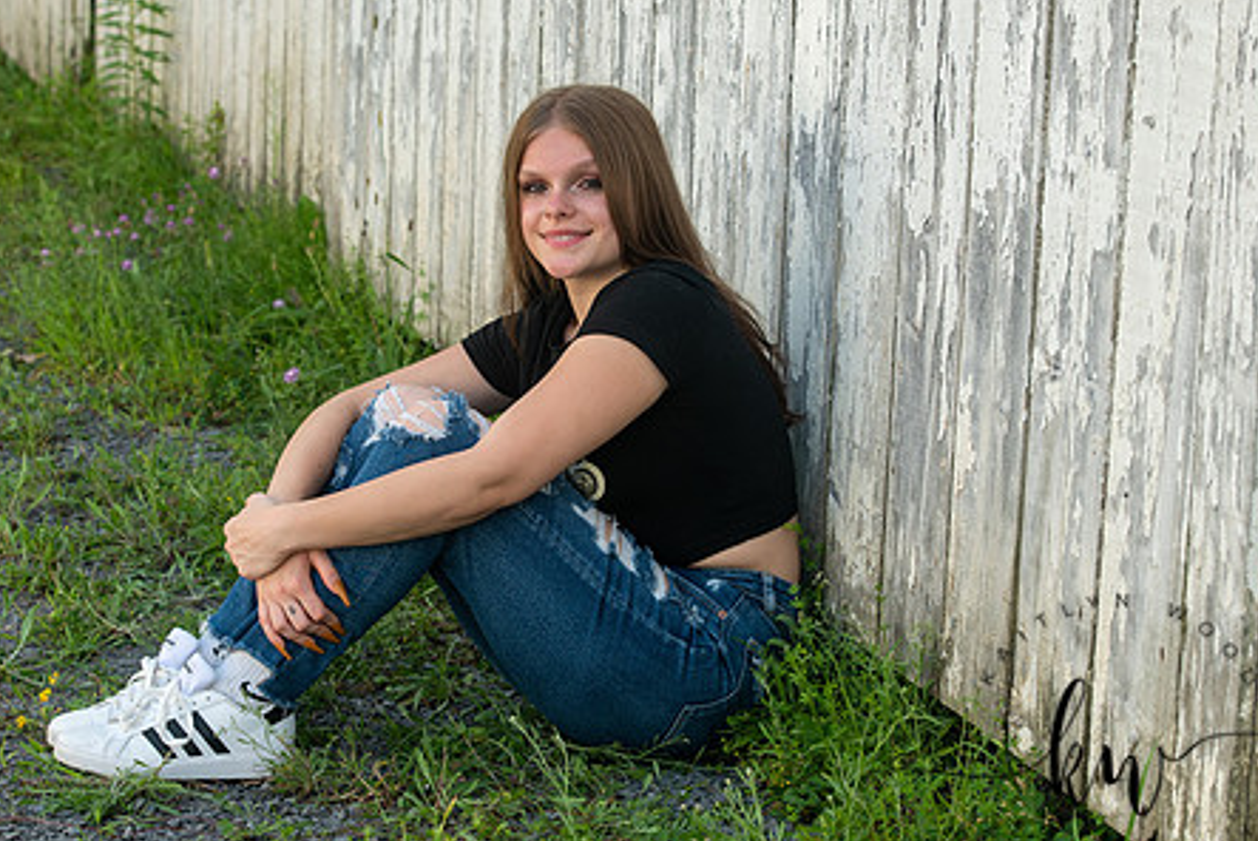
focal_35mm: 102
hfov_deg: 20.0
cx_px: 551
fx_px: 3567
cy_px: 386
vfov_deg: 13.4
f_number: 6.3
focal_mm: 78
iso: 400
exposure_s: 1/250
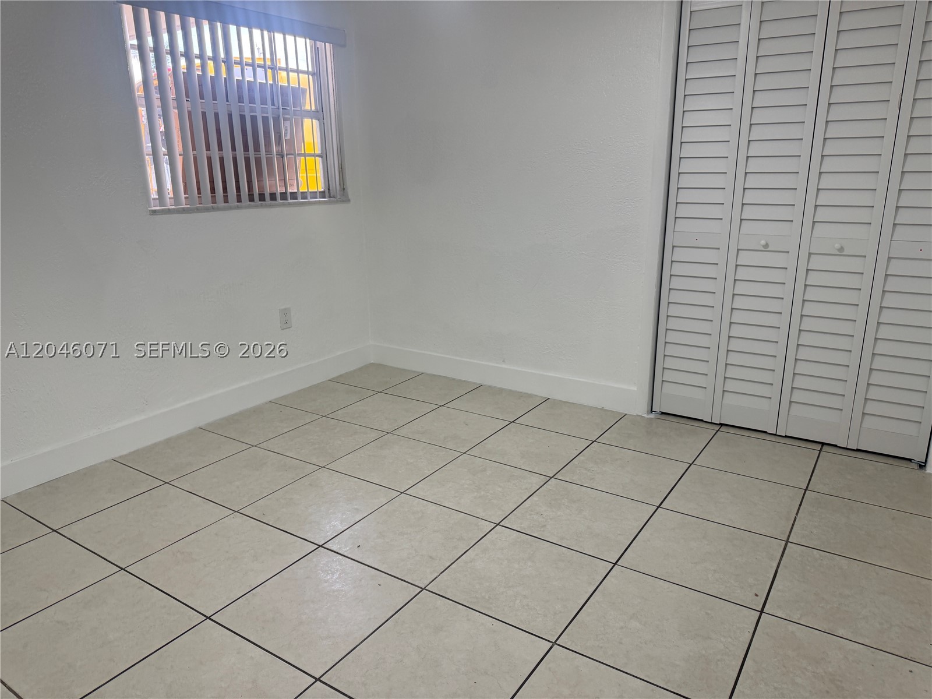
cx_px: 466
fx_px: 646
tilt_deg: -16.3
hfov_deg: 71.6
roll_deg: +0.9
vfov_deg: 56.8
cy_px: 350
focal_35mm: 24
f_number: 1.78
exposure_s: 1/135
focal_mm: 6.76
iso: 100
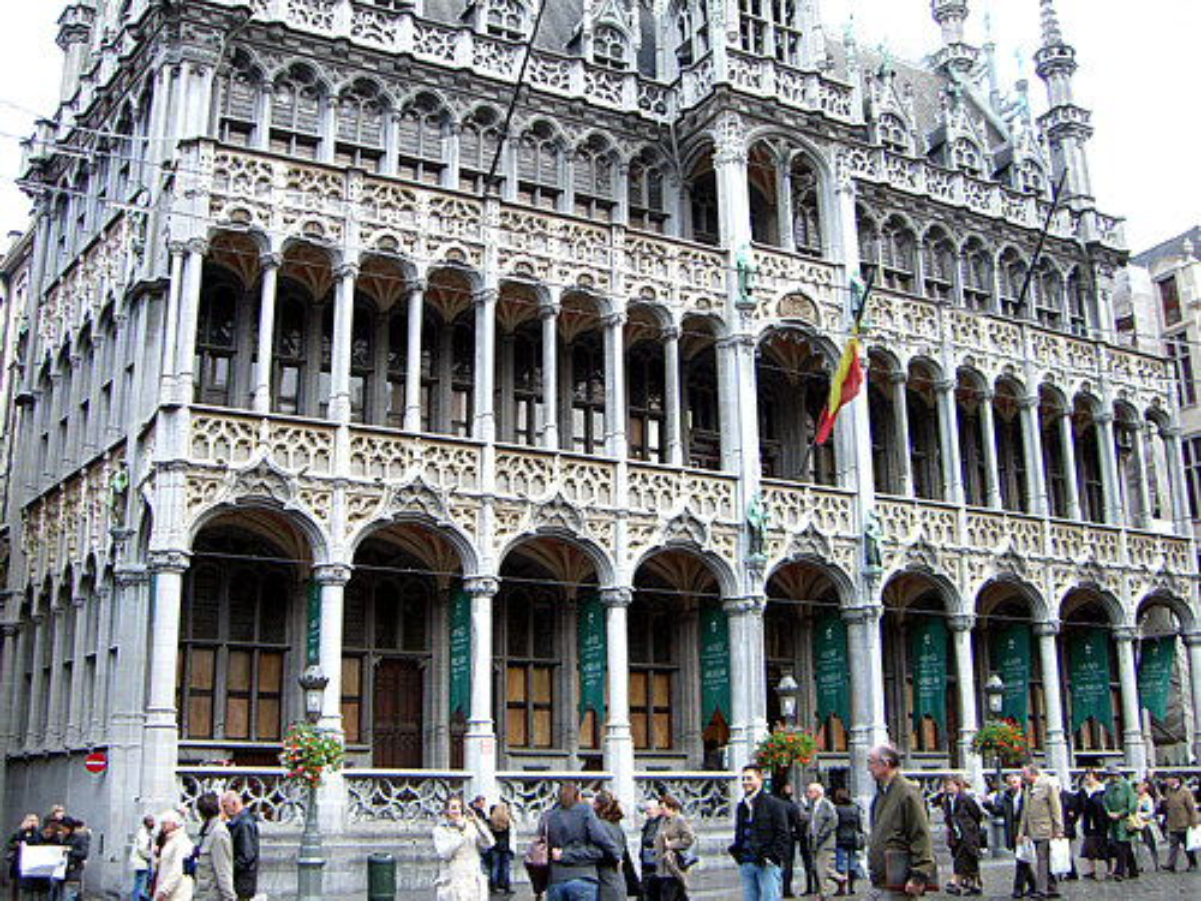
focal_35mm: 38
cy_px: 450
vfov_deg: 37.7
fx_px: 1318
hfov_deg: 49.0
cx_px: 600
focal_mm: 6.2
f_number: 2.7
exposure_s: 1/160
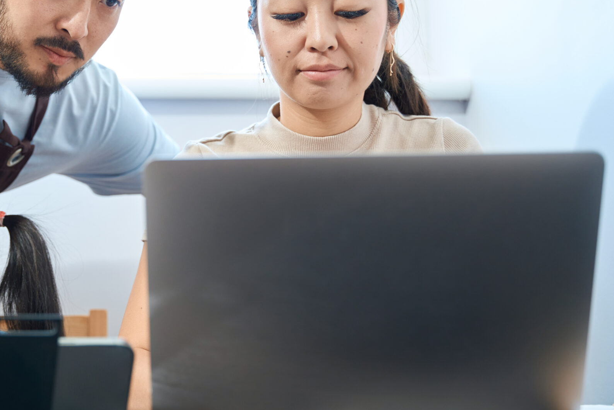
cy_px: 158
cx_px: 124
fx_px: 1094
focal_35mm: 64
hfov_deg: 30.6
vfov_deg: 21.2
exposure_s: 1/250
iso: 640
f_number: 2.8
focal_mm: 39.7
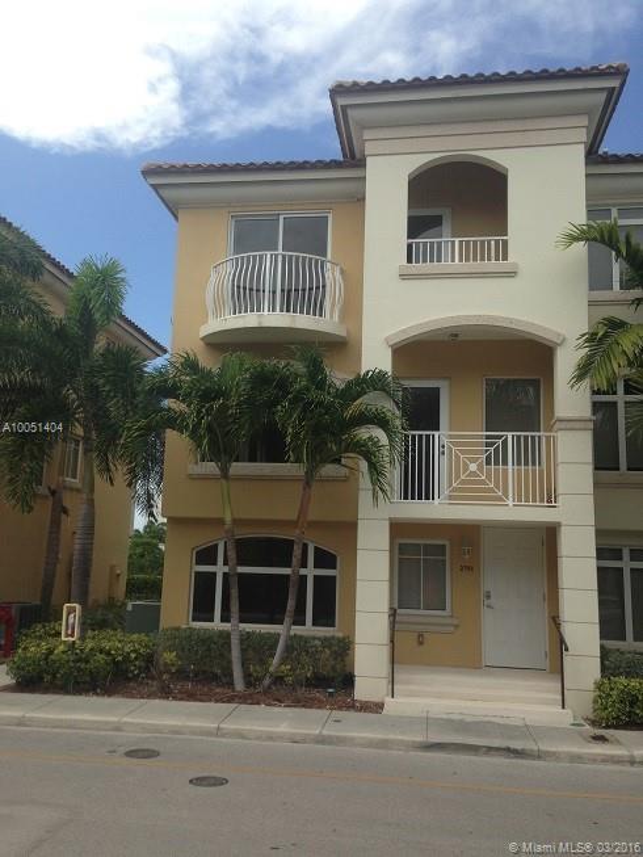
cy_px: 428
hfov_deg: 43.0
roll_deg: -1.9
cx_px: 322
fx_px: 817
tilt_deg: +9.1
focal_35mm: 33
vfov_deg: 55.3
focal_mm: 4.12
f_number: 2.4
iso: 50
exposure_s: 1/935
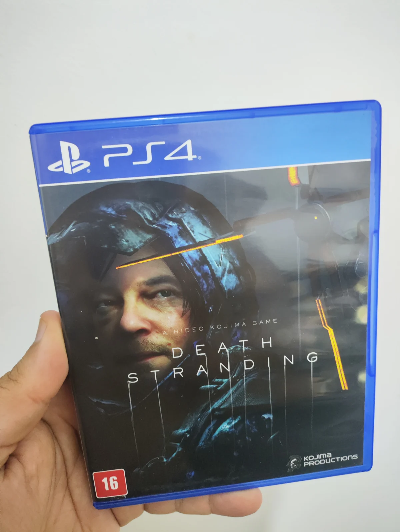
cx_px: 200
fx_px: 369
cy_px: 266
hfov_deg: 56.9
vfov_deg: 71.6
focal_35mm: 24
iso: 997
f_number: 1.8
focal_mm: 4.68
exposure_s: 1/20
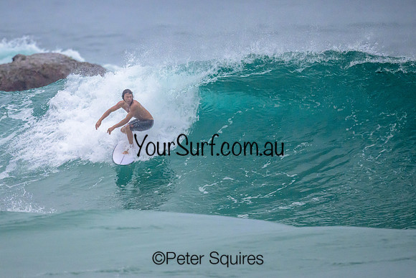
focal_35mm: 1100
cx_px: 168
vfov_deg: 1.3
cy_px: 116
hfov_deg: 1.9
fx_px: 12713
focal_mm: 800
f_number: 6.3
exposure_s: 1/2000
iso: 3600
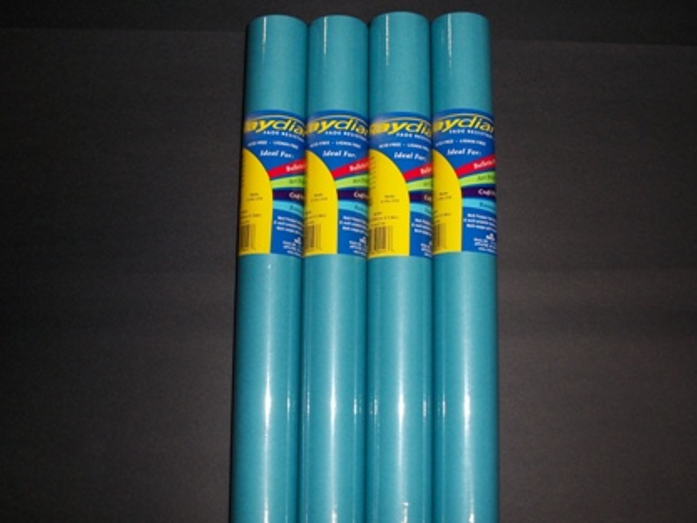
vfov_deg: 34.4
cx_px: 356
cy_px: 246
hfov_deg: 44.8
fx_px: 846
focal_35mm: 42
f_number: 3.1
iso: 200
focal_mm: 6.3
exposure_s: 1/125
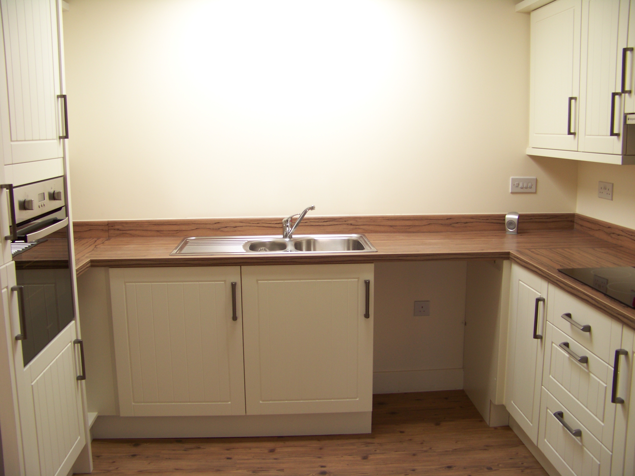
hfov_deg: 51.4
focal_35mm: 36
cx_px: 318
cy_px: 238
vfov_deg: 39.7
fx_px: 660
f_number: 3.2
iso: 64
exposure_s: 1/40
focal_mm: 5.85
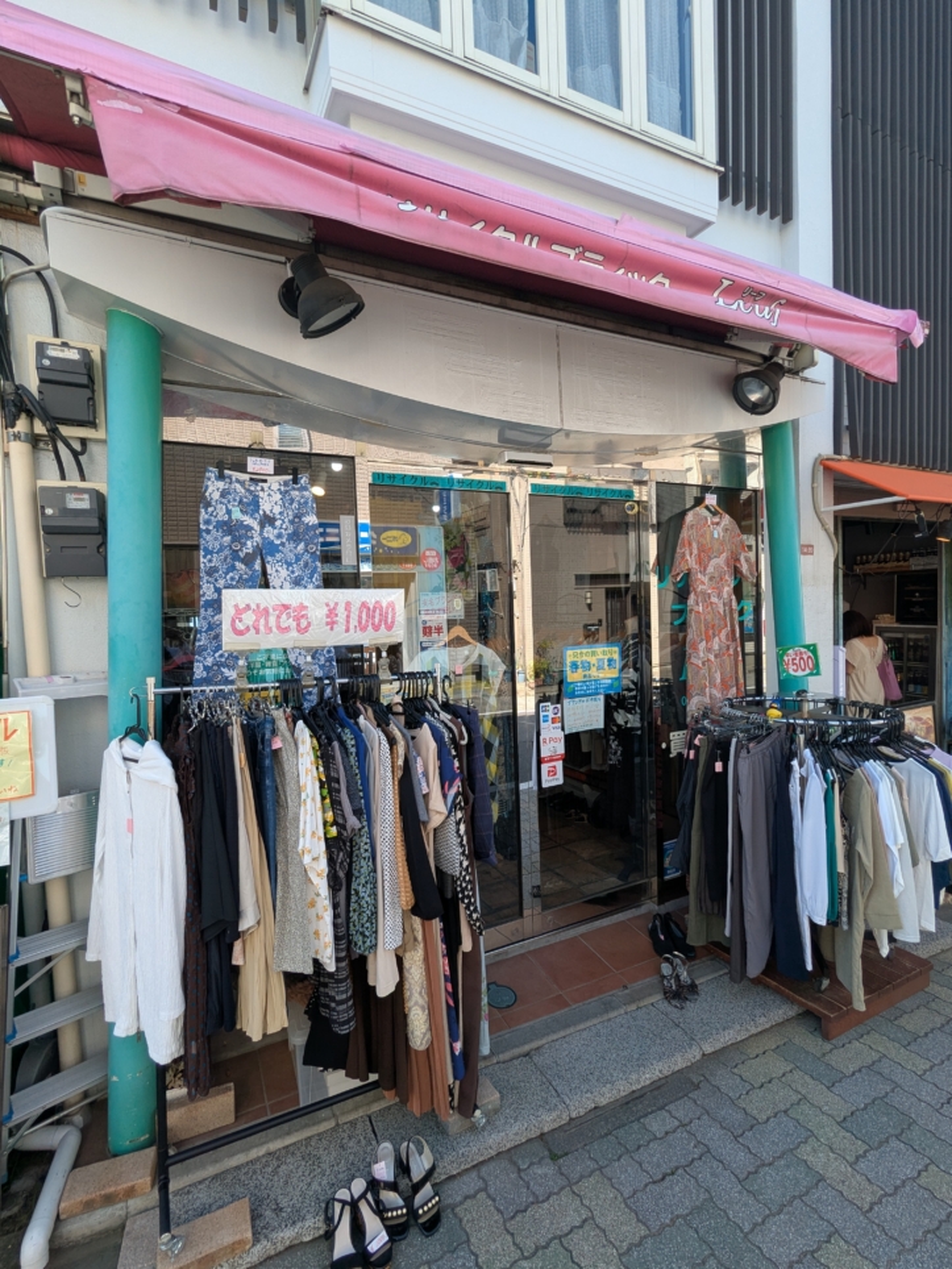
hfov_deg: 78.1
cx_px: 476
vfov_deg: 94.5
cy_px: 634
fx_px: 587
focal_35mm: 16
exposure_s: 1/373
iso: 44
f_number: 2.2
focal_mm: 2.35
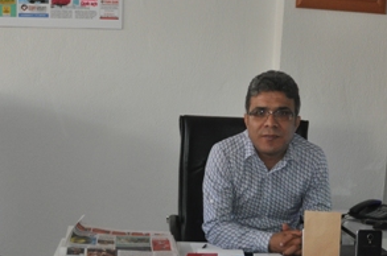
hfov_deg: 34.0
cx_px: 177
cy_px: 234
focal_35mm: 59
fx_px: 633
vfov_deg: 22.3
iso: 800
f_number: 3.5
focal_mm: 18
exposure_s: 1/60
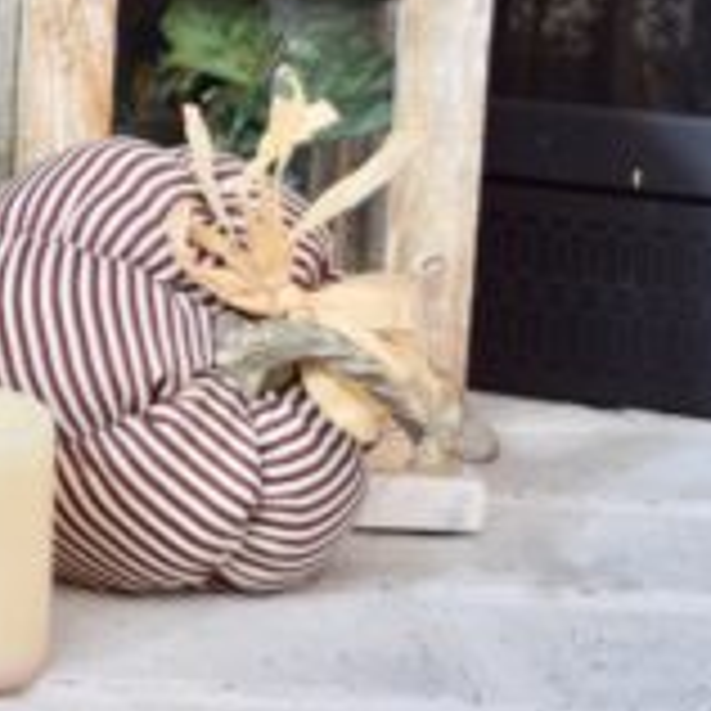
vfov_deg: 13.4
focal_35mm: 129
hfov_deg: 12.8
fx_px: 2998
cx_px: -356
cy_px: 25
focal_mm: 32
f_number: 4.5
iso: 100
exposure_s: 5
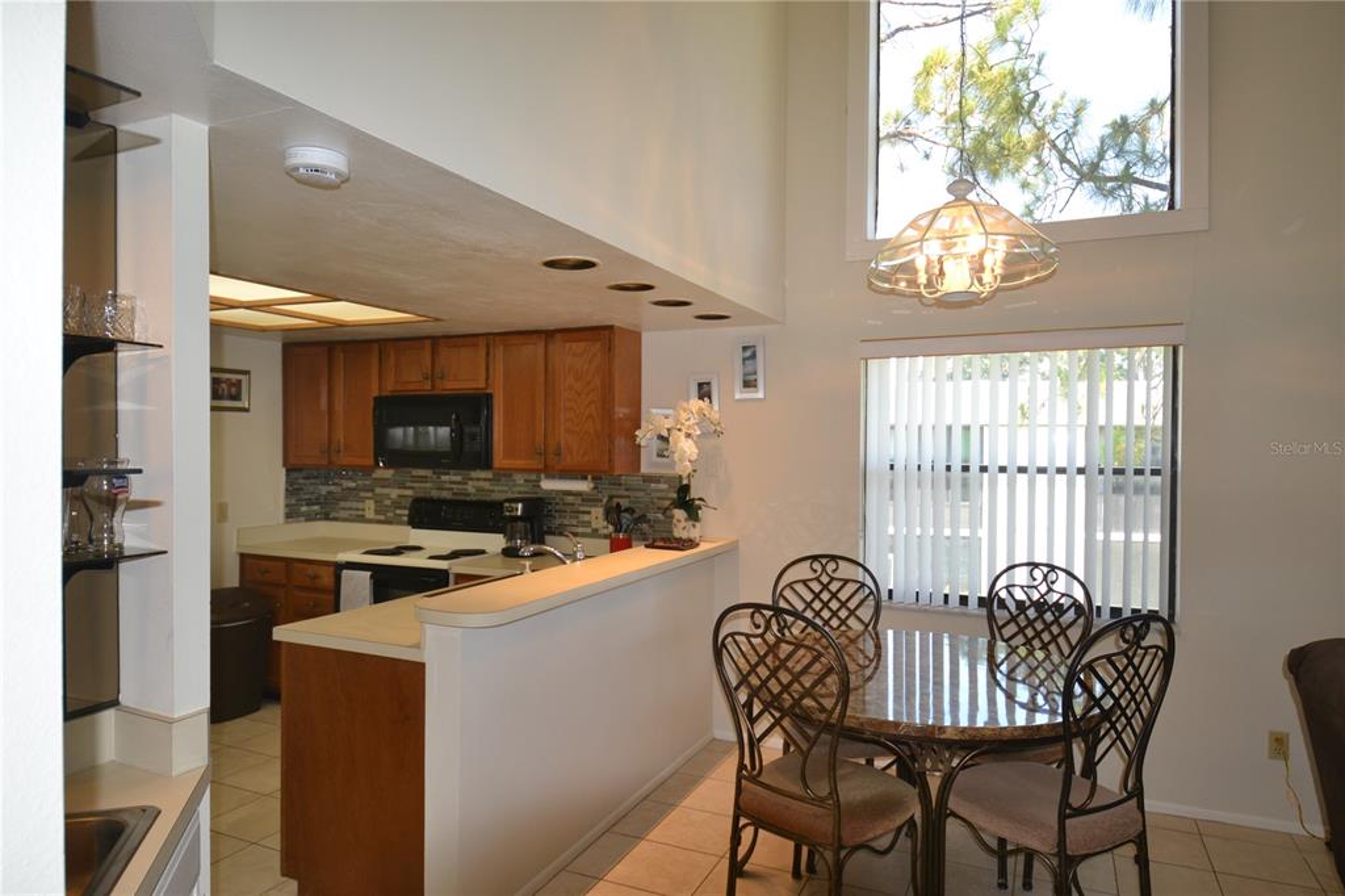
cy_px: 448
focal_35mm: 21
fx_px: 784
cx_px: 672
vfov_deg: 59.5
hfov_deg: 81.2
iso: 360
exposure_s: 1/125
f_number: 4
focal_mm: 14
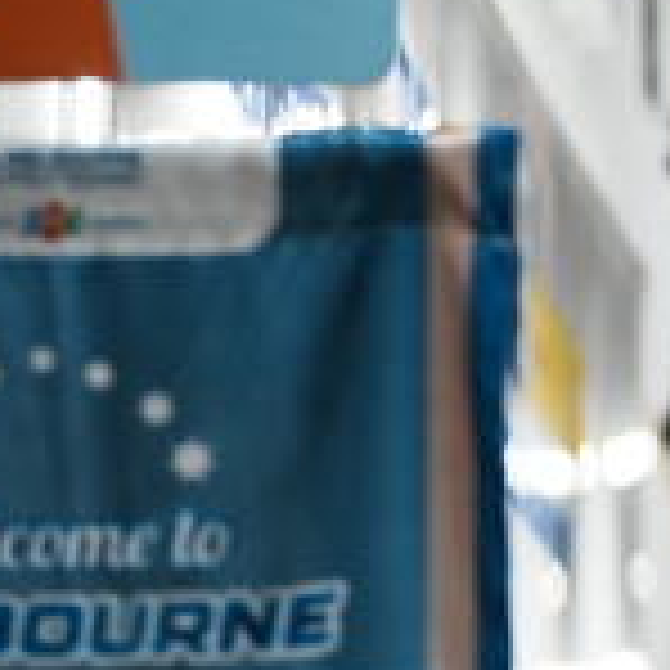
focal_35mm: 520
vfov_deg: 3.4
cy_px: -56
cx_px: 1592
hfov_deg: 3.3
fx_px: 11387
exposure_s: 1/500
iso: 1250
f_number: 2.8
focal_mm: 114
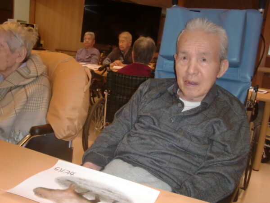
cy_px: 102
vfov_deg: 37.7
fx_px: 296
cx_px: 135
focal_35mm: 38
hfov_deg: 49.0
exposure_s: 1/60
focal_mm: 6.66
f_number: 3.9
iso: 200
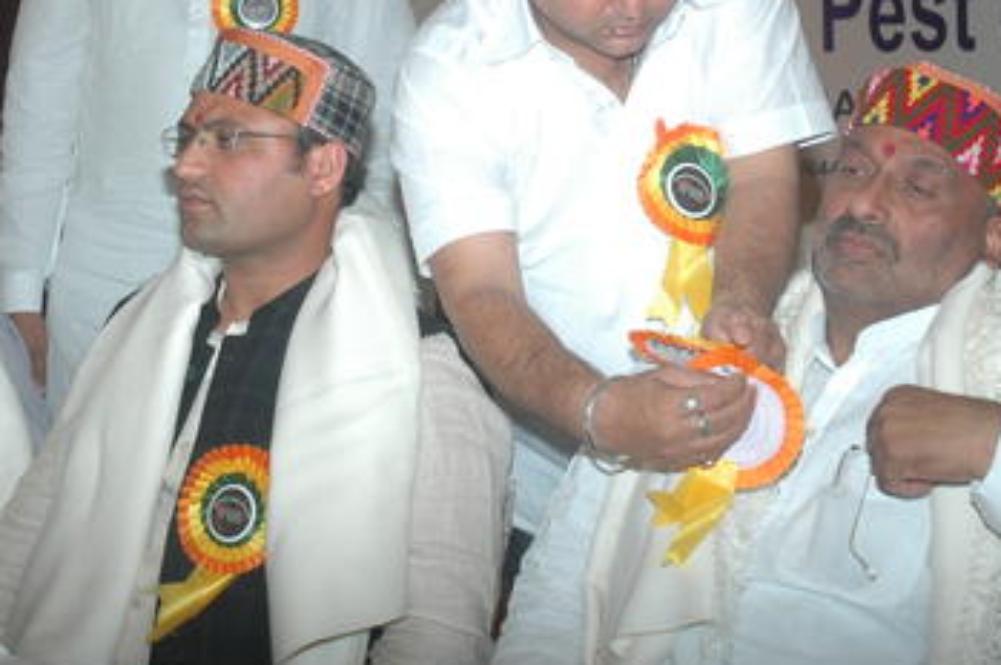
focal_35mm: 80
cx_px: 424
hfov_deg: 25.4
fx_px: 2218
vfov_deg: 17.0
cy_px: 153
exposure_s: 1/60
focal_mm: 31
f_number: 4.5
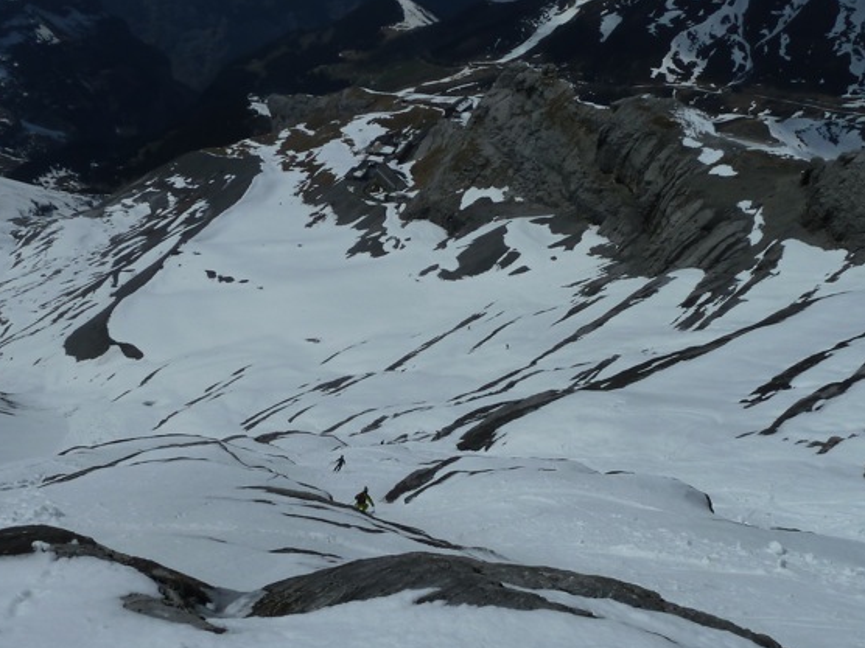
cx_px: 426
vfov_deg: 39.2
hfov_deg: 51.4
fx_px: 900
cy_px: 437
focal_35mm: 36
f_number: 6.3
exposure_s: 1/1600
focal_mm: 4.1
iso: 80
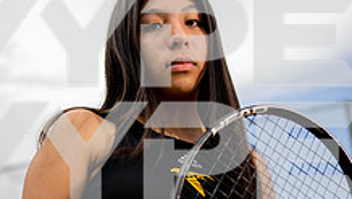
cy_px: 152
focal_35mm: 52
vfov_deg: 22.9
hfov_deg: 39.5
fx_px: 486
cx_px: 125
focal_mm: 24
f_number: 1.4
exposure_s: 1/2000
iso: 50
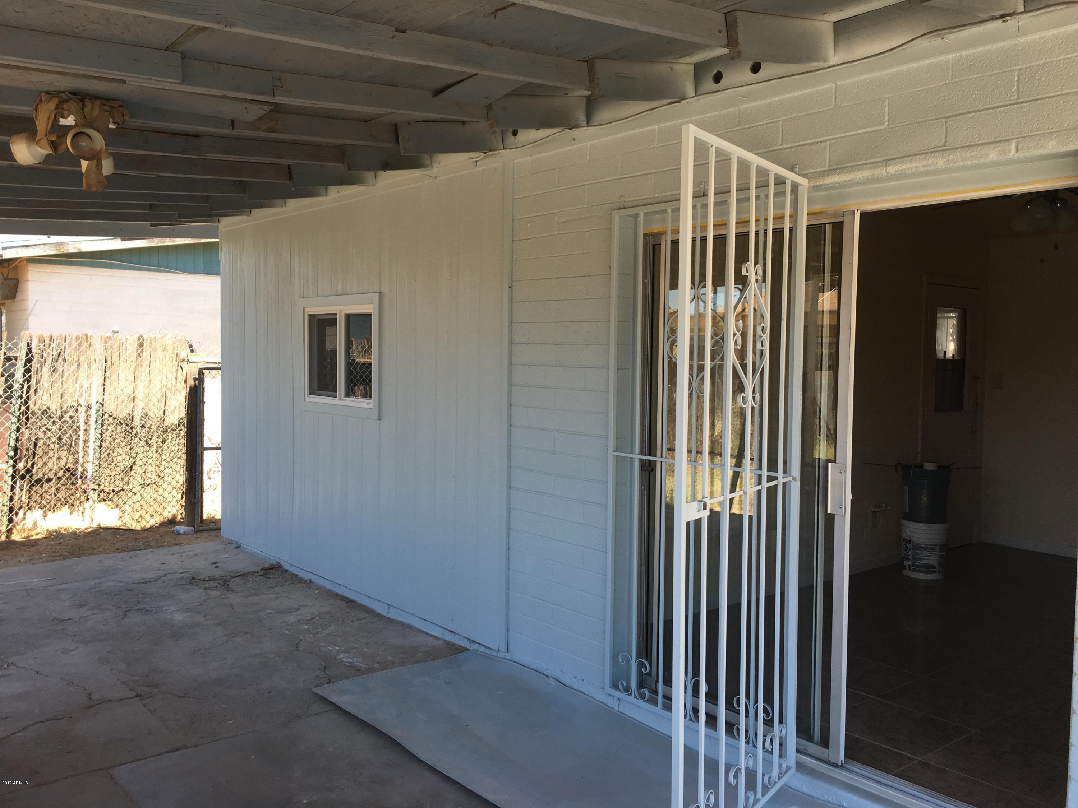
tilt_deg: -2.2
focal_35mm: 29
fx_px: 903
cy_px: 404
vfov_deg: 48.2
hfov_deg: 61.7
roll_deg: -0.5
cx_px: 539
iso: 25
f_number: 2.2
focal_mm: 4.15
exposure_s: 1/197
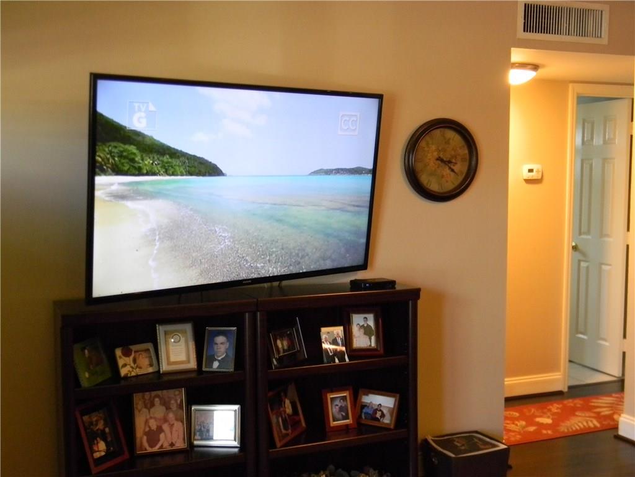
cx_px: 318
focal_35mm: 41
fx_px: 752
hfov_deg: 45.8
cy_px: 238
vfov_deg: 35.1
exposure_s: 1/22
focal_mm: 7.3
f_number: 3.8
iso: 400
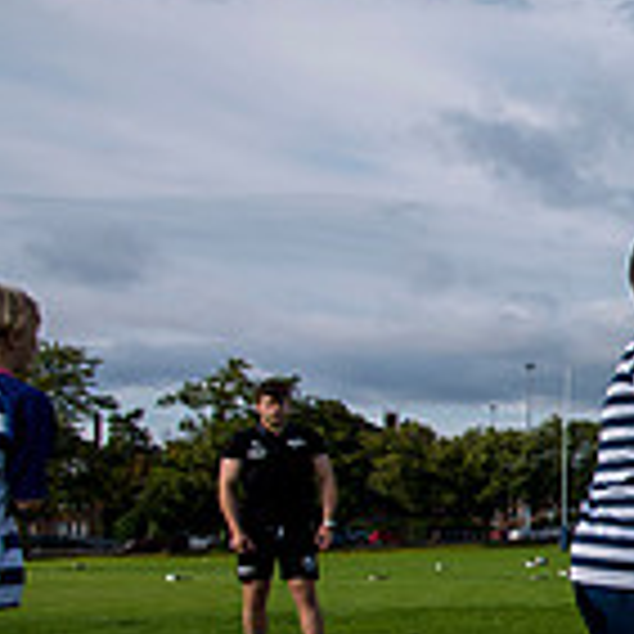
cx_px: 1156
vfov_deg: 24.4
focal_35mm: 70
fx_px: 1450
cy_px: 479
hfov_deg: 18.8
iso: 250
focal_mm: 20
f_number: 4
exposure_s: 1/2000
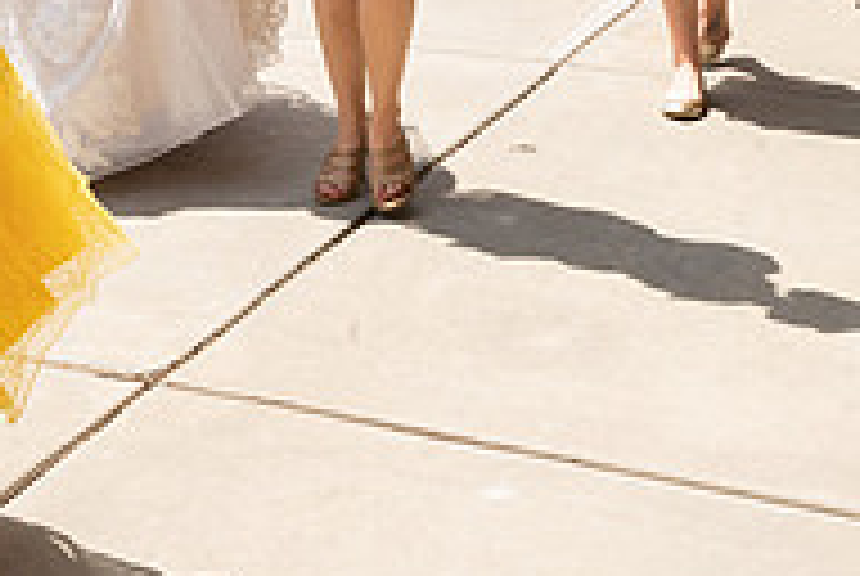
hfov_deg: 20.7
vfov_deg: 13.6
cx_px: 149
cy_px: -182
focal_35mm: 97
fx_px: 2321
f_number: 18
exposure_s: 1/200
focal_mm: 32
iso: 500
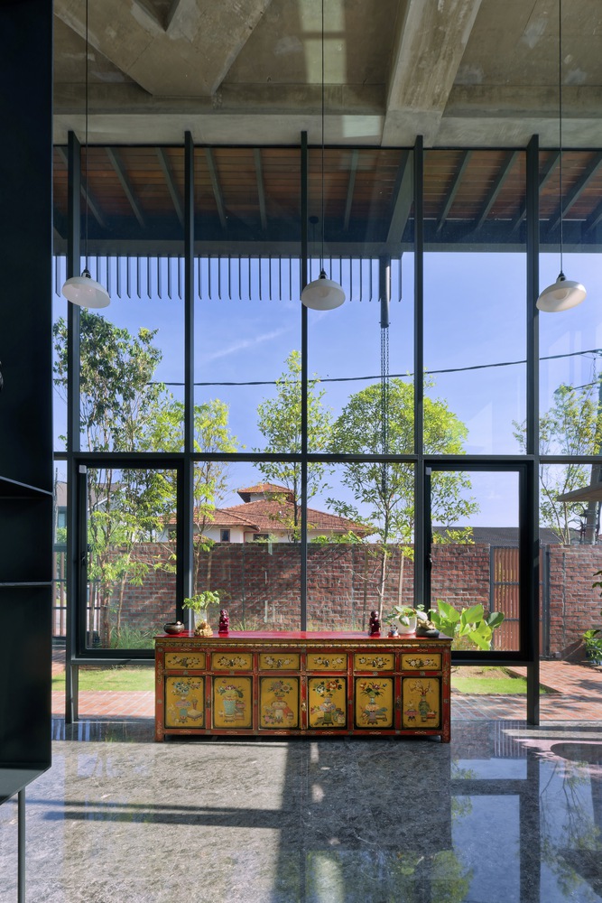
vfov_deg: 100.4
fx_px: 376
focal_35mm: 15
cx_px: 301
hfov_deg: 77.3
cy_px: 452
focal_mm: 10
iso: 160
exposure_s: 1/15
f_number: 11
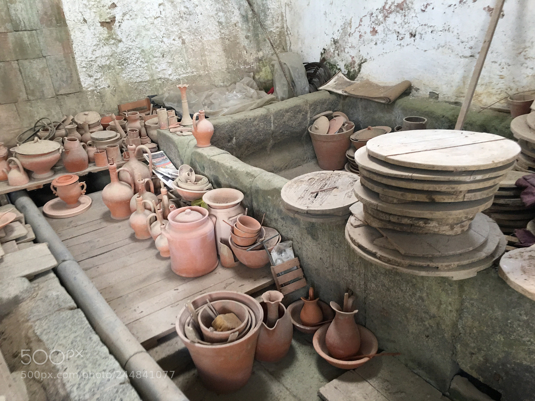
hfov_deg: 61.7
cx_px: 268
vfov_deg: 48.2
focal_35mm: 29
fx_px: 448
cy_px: 200
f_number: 2.2
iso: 64
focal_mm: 4.15
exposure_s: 1/17
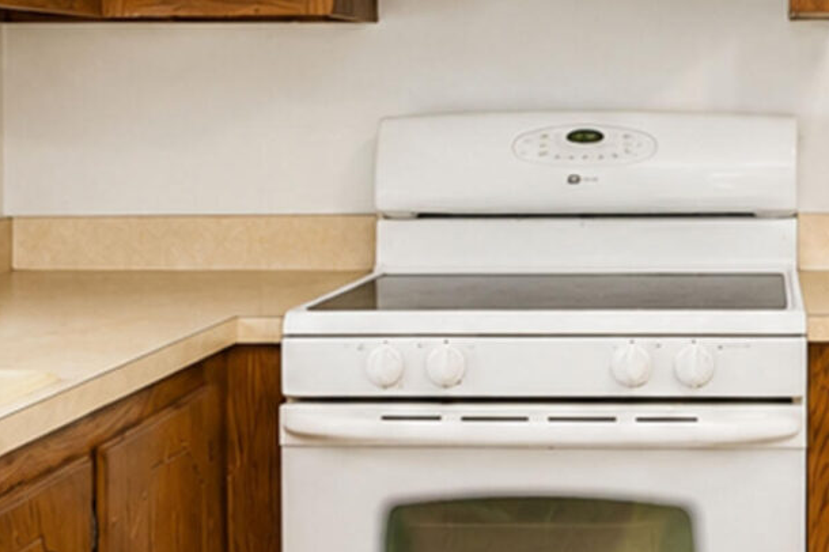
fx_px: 1450
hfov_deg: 31.0
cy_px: 105
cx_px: 681
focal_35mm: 63
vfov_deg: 21.3
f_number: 7.1
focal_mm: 10
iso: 2000
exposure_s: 1/60
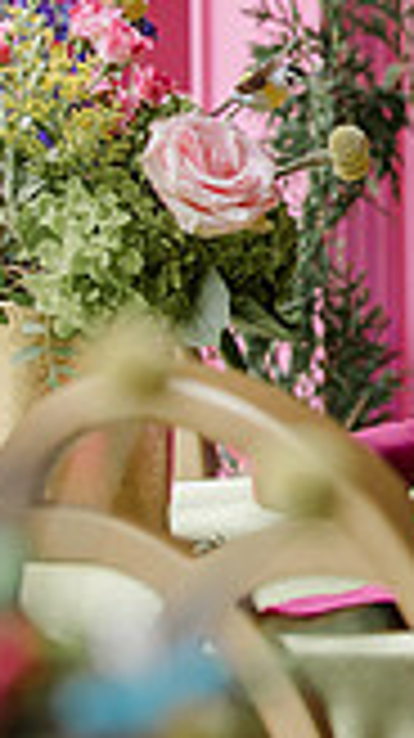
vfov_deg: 6.7
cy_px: -76
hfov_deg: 3.7
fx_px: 6278
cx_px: 973
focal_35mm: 321
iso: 640
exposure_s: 1/200
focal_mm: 78
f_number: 3.2
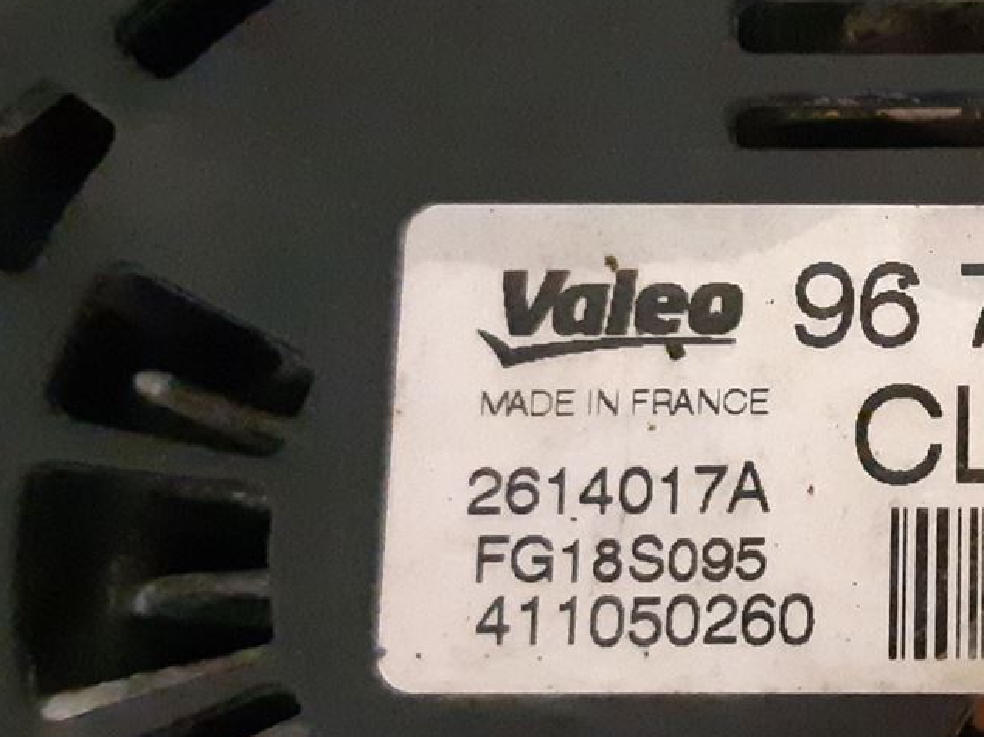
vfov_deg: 17.6
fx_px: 2387
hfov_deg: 22.1
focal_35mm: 84
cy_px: 355
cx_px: 1062
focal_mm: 3.93
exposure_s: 1/100
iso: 800
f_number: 1.7
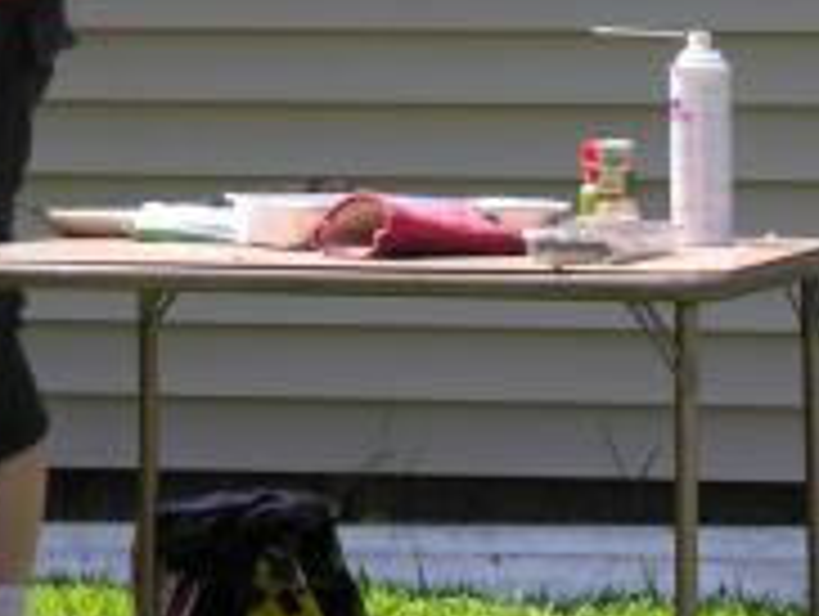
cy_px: -22
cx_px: -144
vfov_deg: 5.4
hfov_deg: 7.2
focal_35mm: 274
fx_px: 6491
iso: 50
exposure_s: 1/130
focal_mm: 19.8
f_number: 5.4
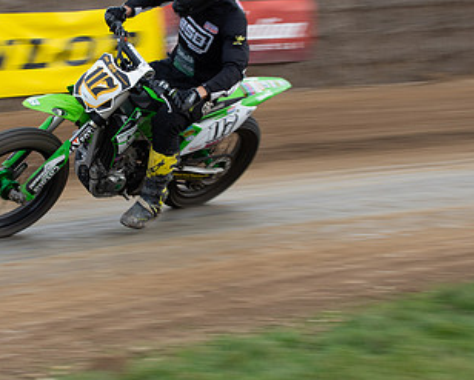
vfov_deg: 14.5
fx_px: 1488
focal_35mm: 106
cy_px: 88
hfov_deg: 18.0
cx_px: 123
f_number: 8
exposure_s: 1/125
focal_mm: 40
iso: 320
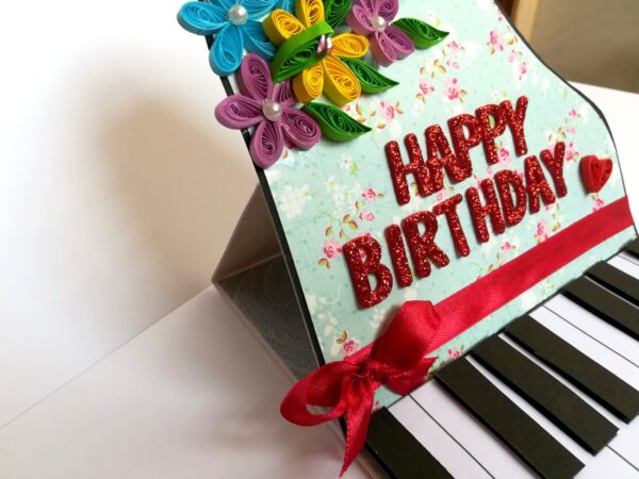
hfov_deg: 67.3
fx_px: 480
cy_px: 240
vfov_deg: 53.1
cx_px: 320
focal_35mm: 26
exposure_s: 1/50
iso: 80
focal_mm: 3.83
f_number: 2.2
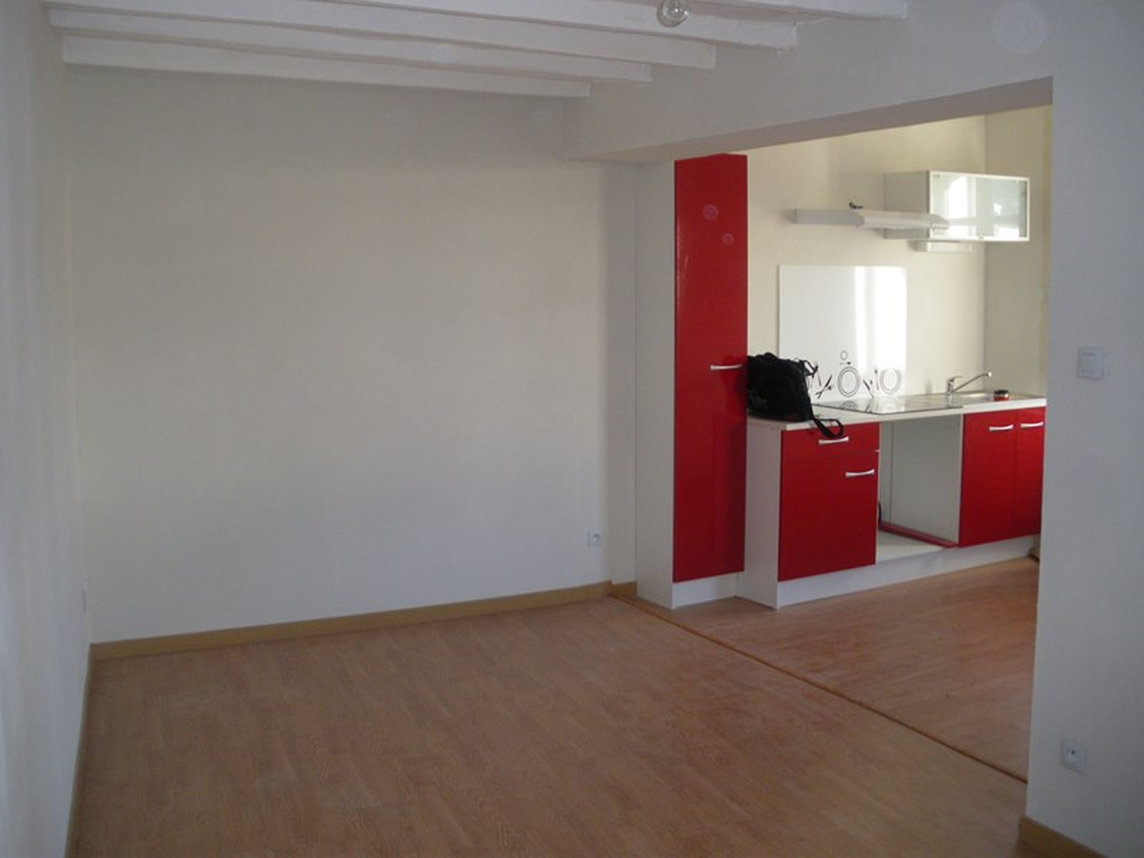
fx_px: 1190
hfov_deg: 51.4
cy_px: 429
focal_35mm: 36
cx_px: 572
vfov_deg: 39.7
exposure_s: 1/50
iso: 200
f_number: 3.5
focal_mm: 6.3
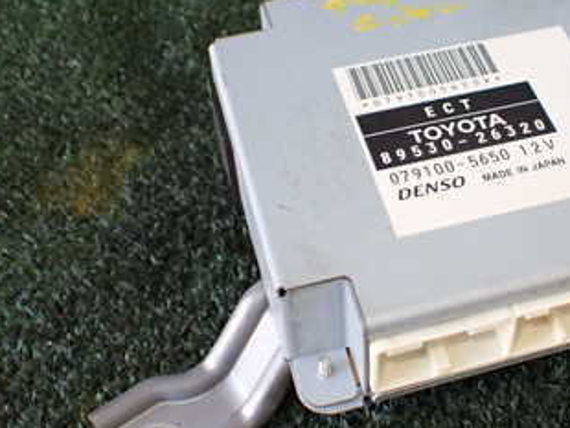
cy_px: 187
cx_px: 412
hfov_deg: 32.7
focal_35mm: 58
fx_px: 956
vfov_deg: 25.2
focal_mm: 5.4
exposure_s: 1/125
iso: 400
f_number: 2.3
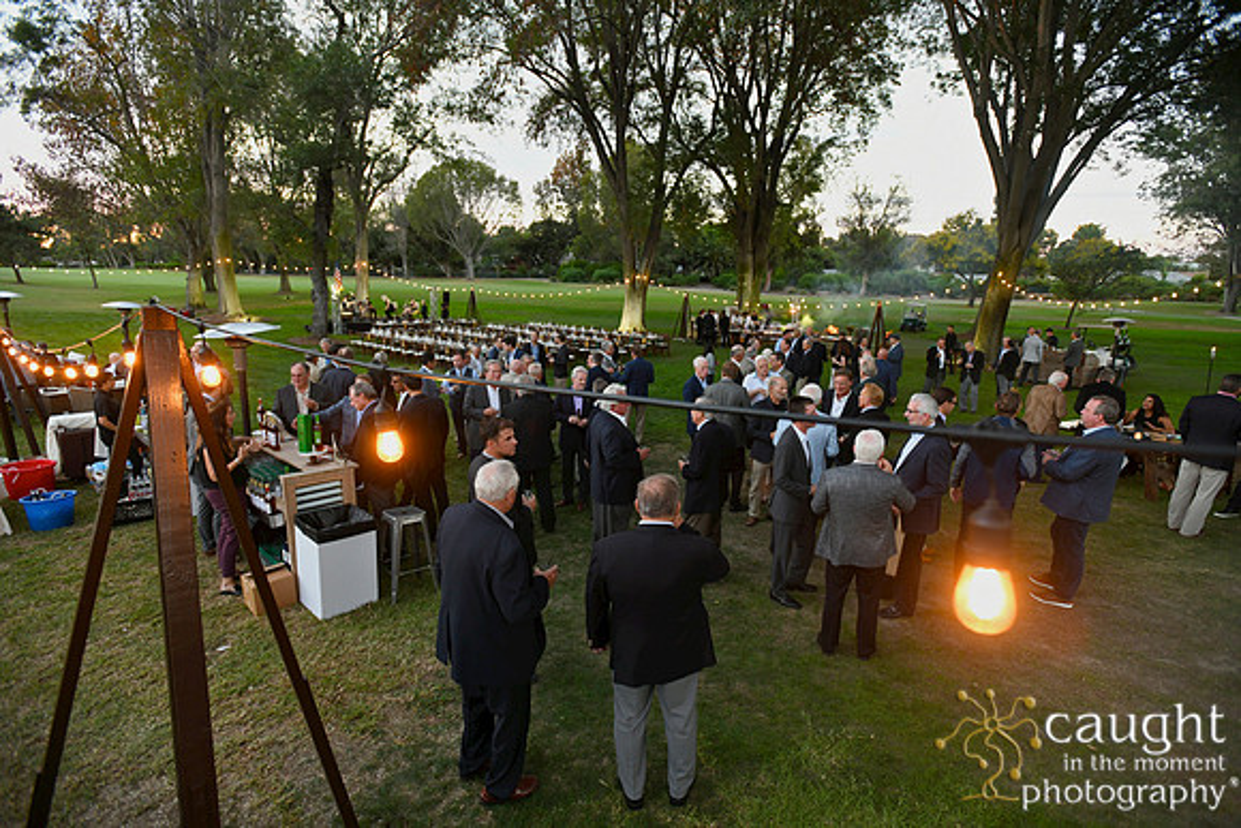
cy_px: 414
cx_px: 620
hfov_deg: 93.3
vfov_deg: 70.5
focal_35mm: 17
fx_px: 586
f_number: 3.5
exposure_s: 1/100
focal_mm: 17
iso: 800
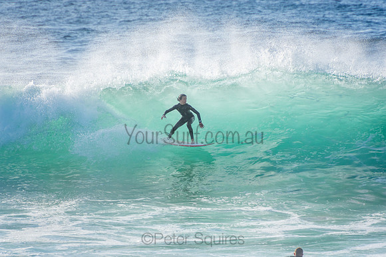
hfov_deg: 3.4
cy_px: 128
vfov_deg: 2.3
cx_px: 193
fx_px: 6435
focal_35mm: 600
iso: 250
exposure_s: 1/2000
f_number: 5.6
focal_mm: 400
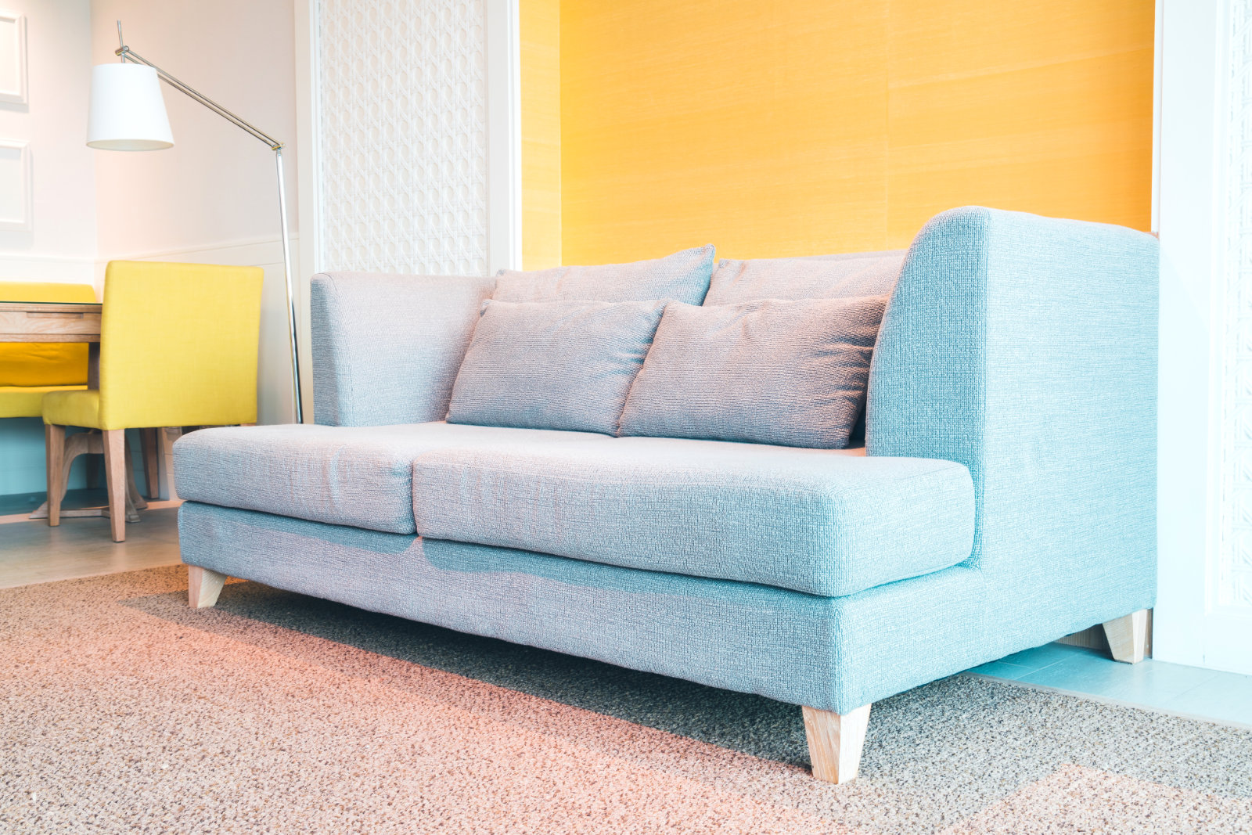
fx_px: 1252
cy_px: 418
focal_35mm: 36
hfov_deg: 53.1
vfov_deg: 36.9
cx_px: 626
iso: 100
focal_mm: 36
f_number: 11
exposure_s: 2.5
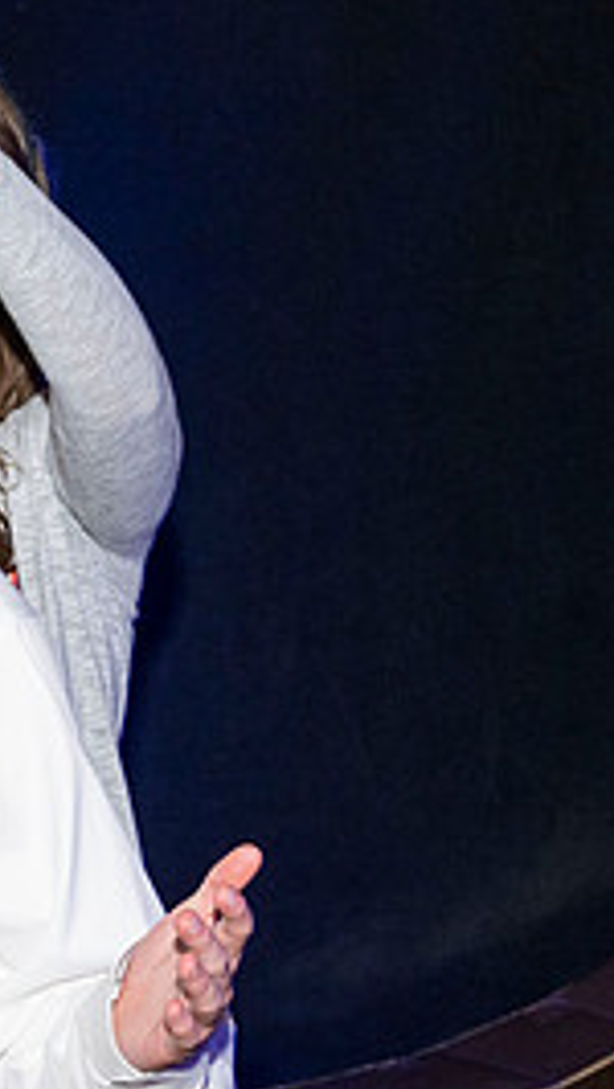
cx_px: -110
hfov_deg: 8.8
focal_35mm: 137
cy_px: 598
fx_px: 3958
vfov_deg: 15.7
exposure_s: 1/100
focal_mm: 44
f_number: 5.6
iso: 1000
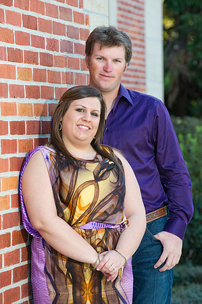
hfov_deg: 8.1
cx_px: 101
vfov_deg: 12.1
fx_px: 1434
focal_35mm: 170
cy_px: 152
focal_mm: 170
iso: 400
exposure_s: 1/80
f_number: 5.6
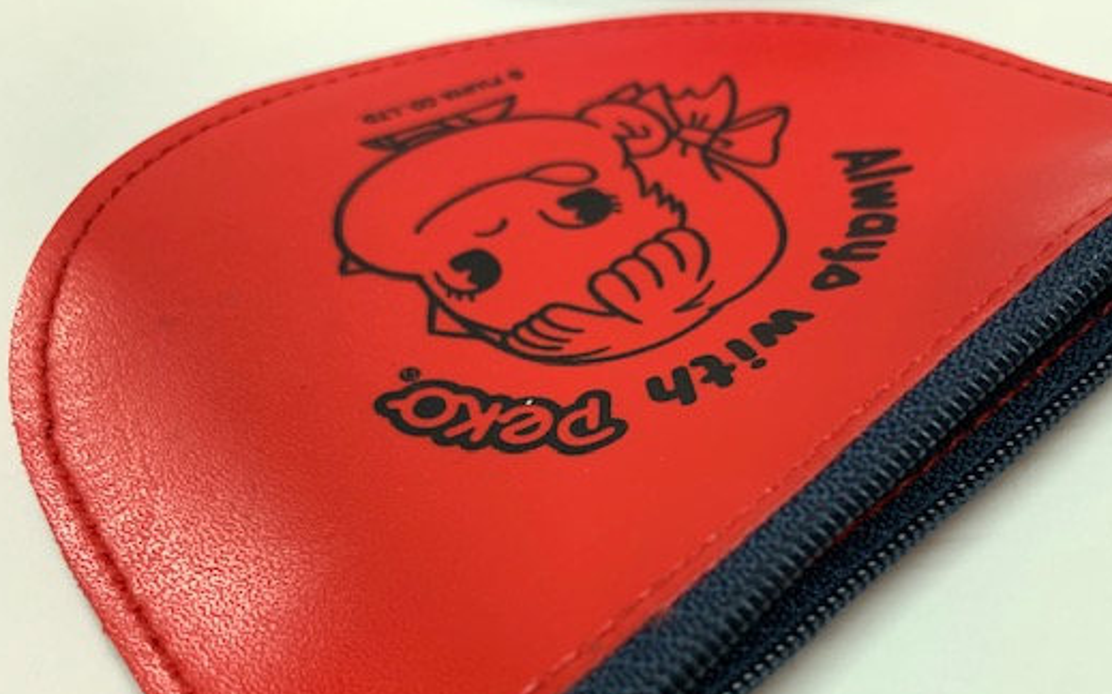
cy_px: 452
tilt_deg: -50.0
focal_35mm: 34
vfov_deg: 36.9
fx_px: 1030
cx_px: 660
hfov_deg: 56.3
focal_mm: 4.25
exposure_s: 1/50
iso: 320
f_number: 1.8
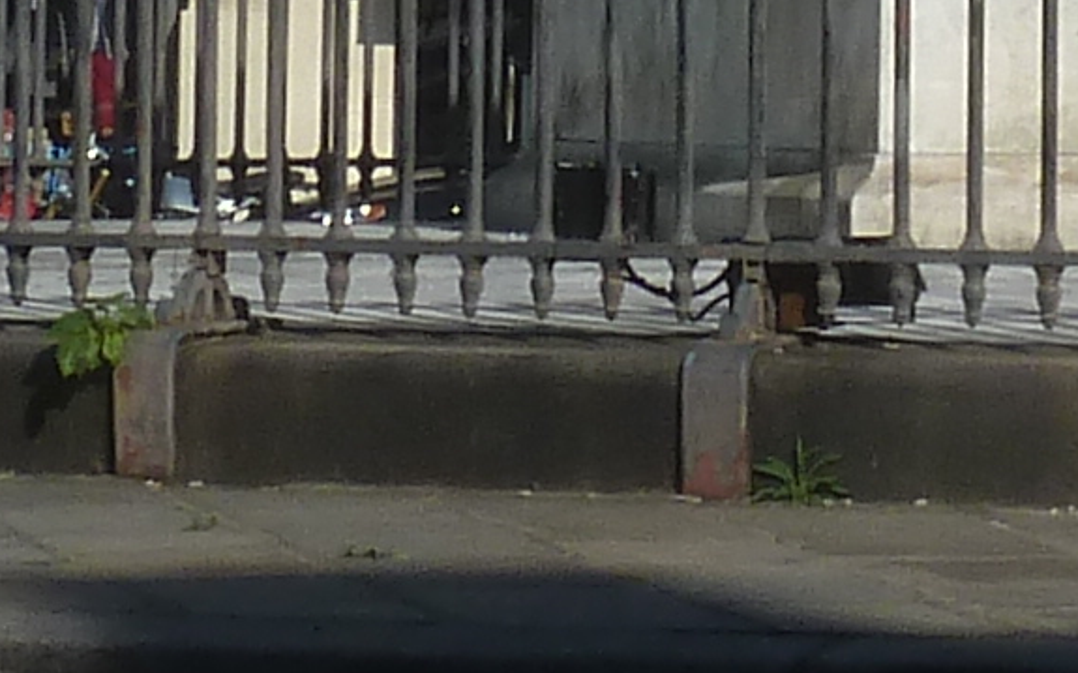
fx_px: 10397
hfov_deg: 5.9
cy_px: -1597
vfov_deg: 3.6
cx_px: 1054
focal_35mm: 354
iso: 80
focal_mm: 7.9
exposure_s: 1/400
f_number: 5.6
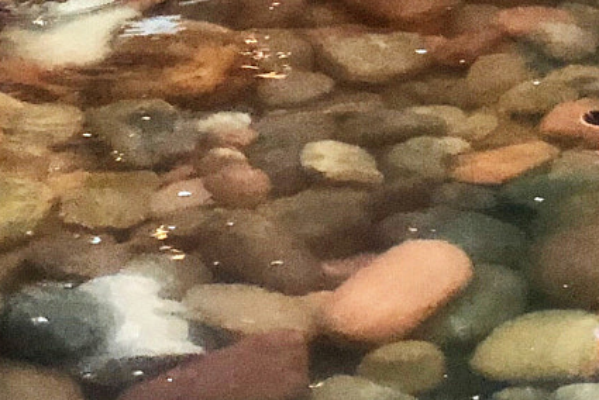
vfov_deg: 6.1
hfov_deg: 9.2
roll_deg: +2.1
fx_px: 3713
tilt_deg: -28.2
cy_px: 620
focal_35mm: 223
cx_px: 368
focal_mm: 6.6
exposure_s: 1/60
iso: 1000
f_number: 2.8
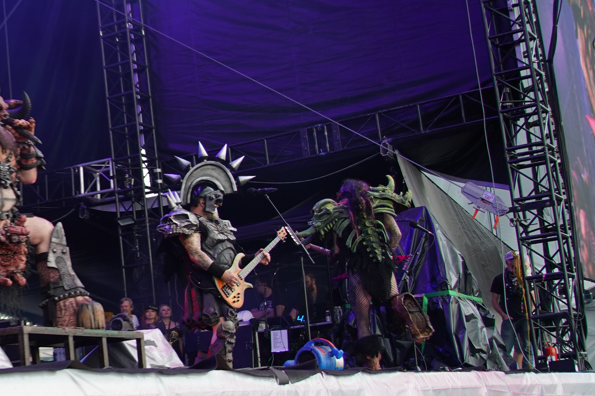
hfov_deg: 26.6
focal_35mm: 70
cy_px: 219
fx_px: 1157
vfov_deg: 19.5
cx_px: -57
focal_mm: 30
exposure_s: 1/125
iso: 250
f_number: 4
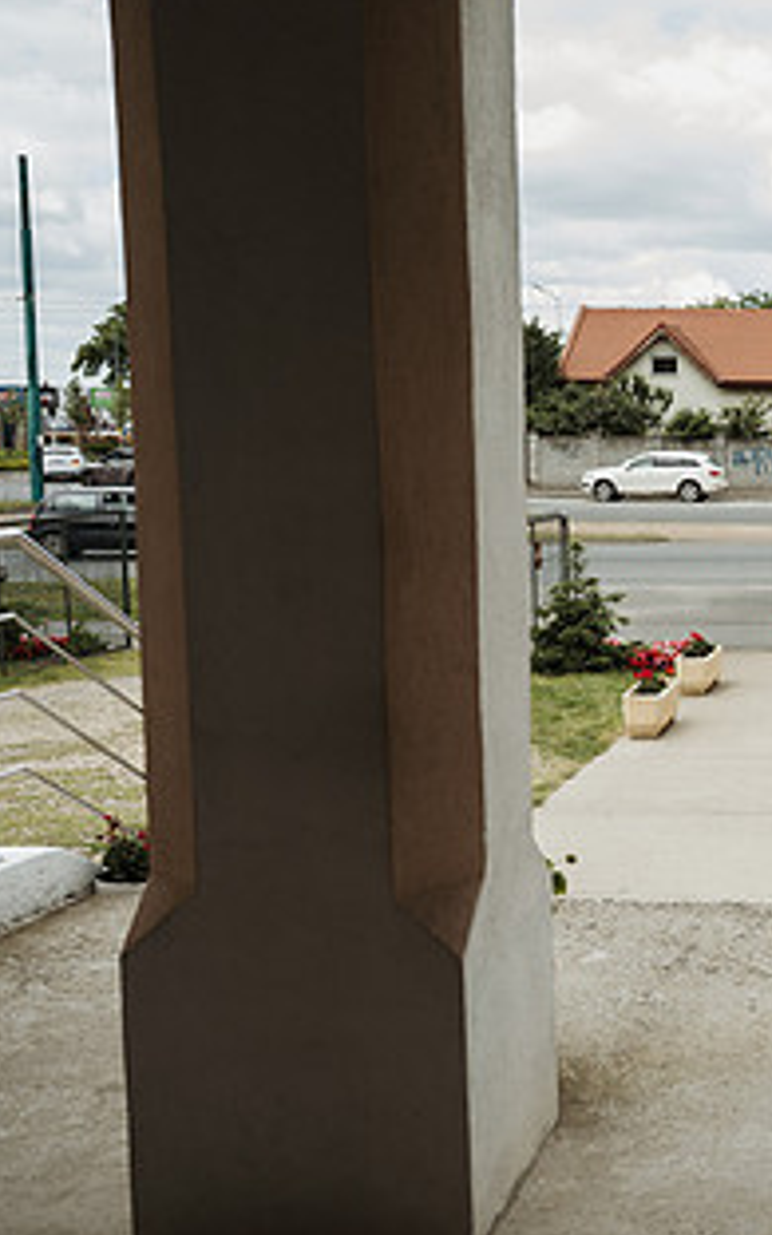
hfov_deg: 24.0
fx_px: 1616
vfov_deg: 41.8
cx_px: 974
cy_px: 614
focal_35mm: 48
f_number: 2.8
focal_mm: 24
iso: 50
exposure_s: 1/500
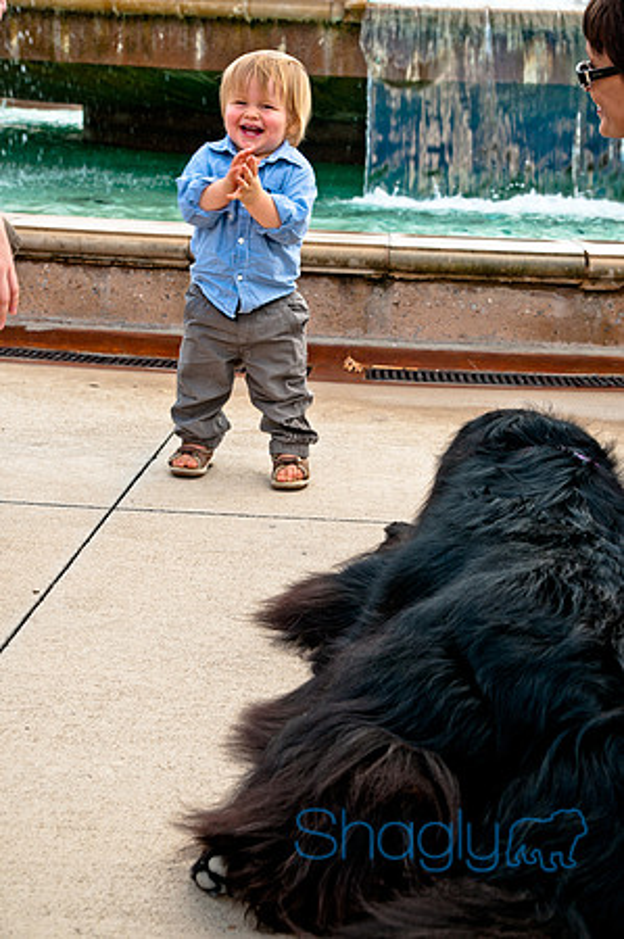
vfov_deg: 35.1
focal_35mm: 57
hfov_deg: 23.7
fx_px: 1485
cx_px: 312
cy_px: 470
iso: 200
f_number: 5.6
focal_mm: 38
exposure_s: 1/125
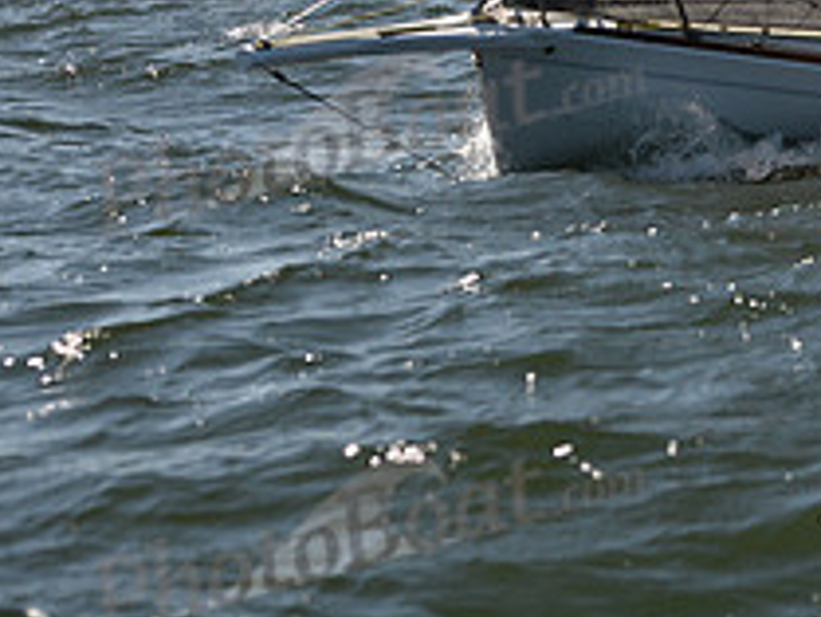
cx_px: 852
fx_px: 4438
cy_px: -124
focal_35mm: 187
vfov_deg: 7.9
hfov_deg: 10.5
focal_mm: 70
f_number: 4
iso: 250
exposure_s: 1/1600
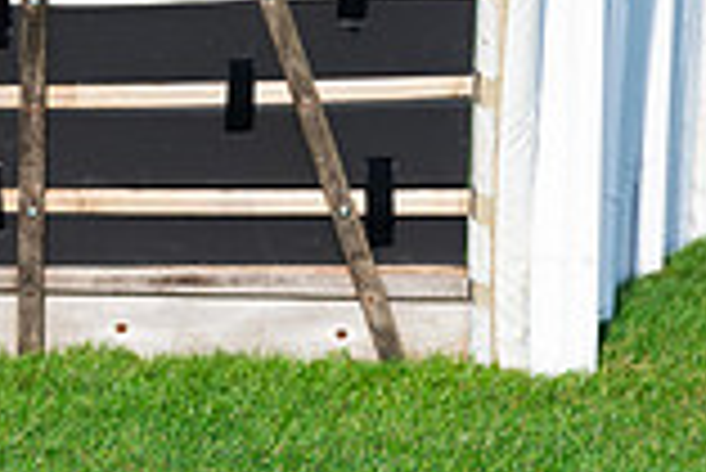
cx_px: -260
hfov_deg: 2.6
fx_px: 15389
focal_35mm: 784
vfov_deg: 1.8
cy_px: -408
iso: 320
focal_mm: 185
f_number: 3.5
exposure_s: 1/4000
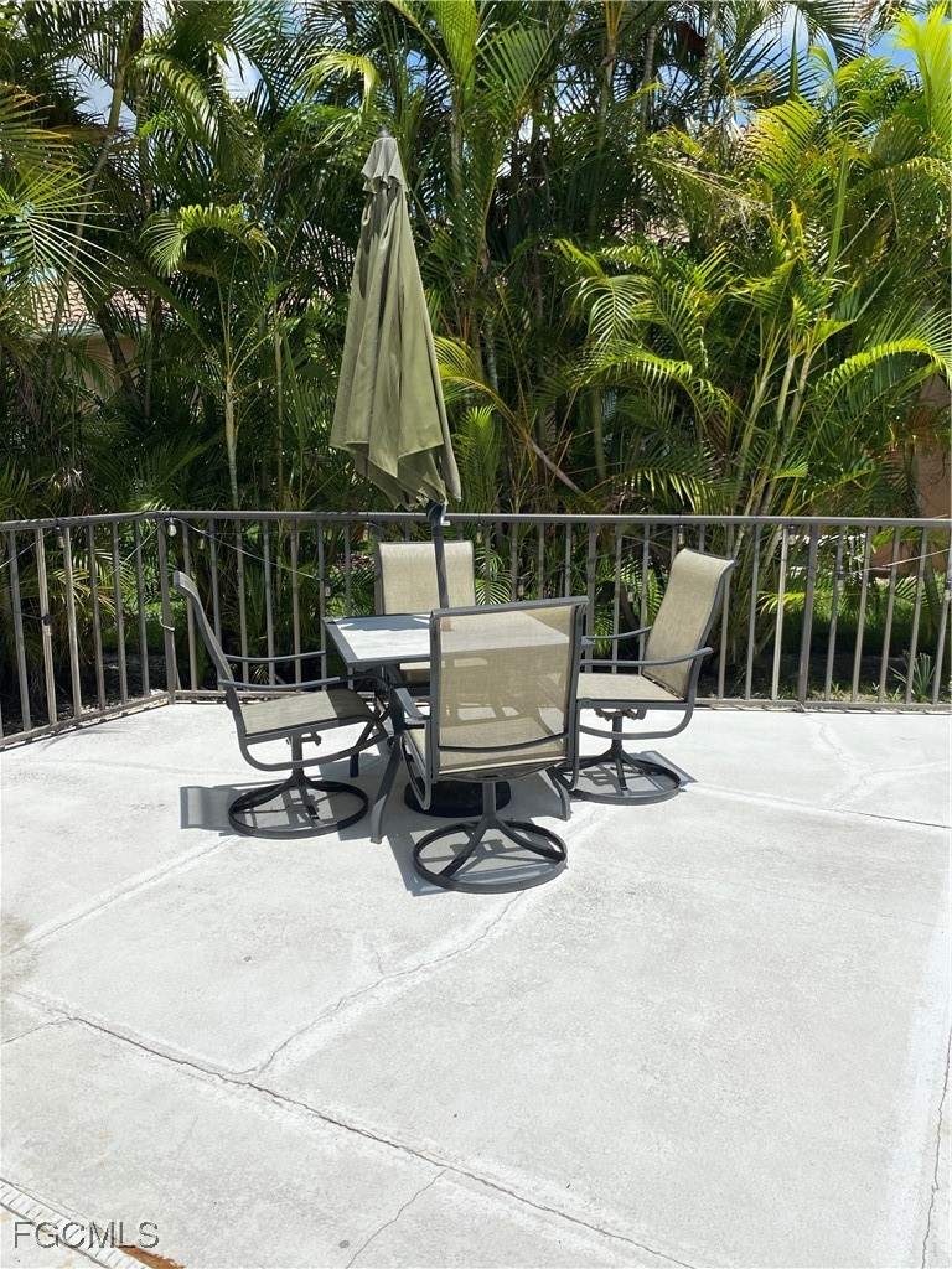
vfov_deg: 67.3
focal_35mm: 26
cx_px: 476
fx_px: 953
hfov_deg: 53.1
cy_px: 634
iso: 32
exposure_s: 1/6061
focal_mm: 4.25
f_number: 1.8
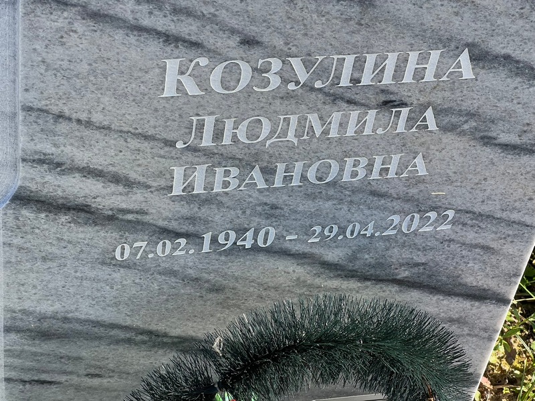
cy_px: 200
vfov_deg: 19.1
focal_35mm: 77
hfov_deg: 25.3
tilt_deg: -40.6
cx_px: 268
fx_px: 1190
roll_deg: -9.1
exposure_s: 1/300
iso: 32
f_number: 2.8
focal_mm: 9
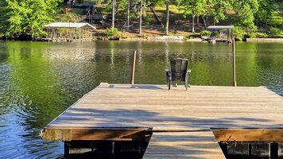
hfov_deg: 44.9
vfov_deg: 25.9
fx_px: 338
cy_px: 25
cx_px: 185
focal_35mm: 45
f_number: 1.7
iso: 80
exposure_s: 1/1925
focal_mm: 6.3
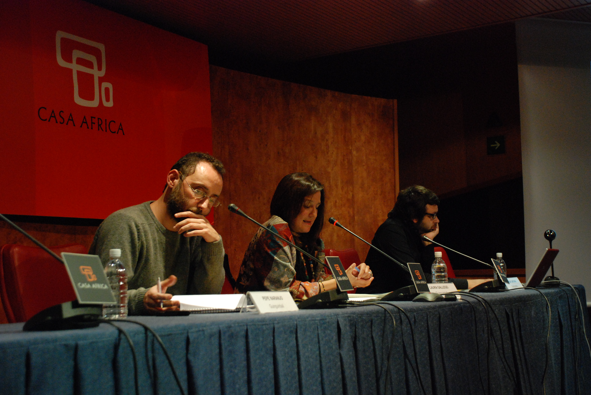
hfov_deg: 33.4
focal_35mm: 60
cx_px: 296
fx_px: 986
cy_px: 198
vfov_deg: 22.7
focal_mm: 40
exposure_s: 1/40
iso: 1250
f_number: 4.5
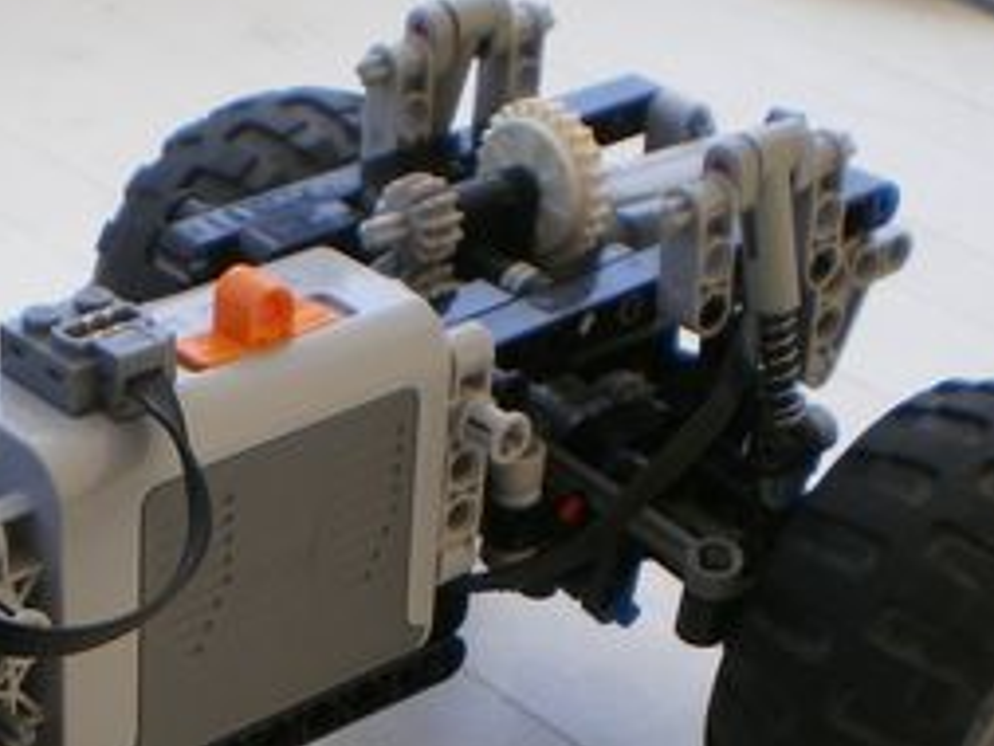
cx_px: -12
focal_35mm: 96
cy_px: 715
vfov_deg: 15.2
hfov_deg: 19.8
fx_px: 2758
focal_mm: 6.3
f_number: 4.6
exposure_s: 1/200
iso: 64
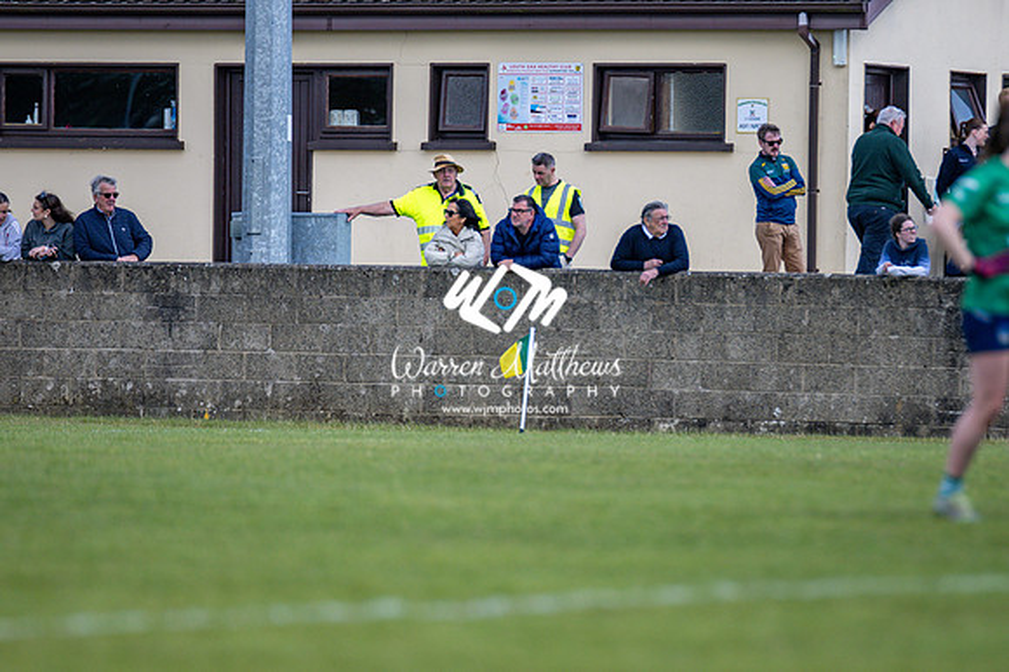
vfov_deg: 3.1
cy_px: 336
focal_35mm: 450
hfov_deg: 4.6
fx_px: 12605
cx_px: 504
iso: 250
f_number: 2.8
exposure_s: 1/3200
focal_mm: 300
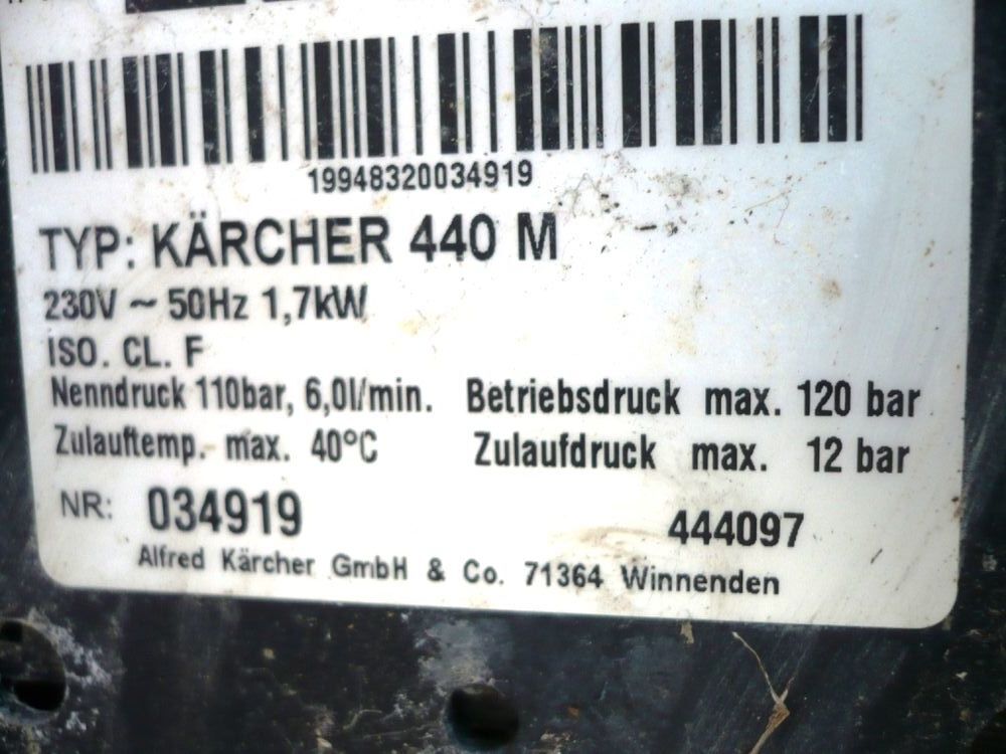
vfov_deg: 40.7
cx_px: 503
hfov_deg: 52.6
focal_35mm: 35
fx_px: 1017
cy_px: 377
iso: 100
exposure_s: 1/60
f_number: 2.8
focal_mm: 5.8
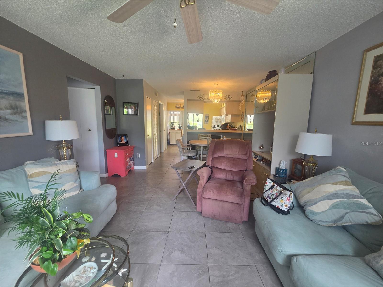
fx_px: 144
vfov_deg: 89.9
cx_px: 192
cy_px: 144
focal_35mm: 13
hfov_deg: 106.2
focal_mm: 2.2
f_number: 2.2
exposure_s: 1/120
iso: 400
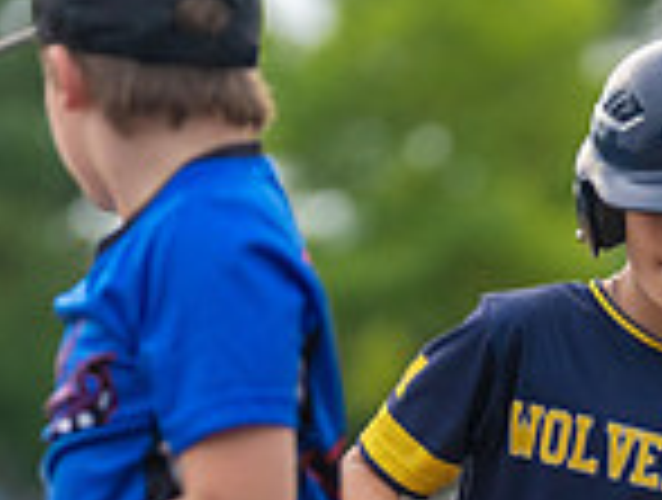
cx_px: 797
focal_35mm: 545
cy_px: 664
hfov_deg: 3.6
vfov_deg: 2.7
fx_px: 10448
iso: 1000
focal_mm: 144
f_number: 2.8
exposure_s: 1/1000
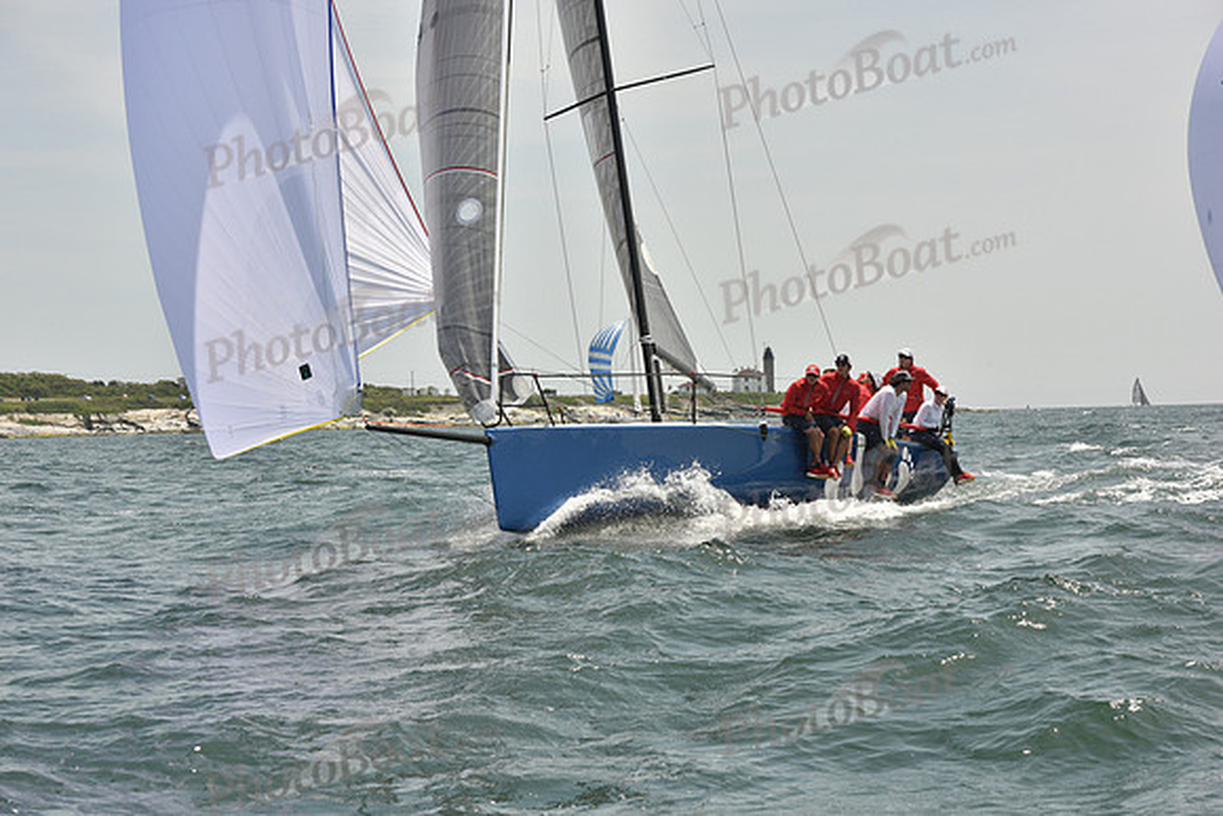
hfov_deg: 28.8
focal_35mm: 70
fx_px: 2379
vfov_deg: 19.5
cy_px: 408
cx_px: 612
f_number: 9
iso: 400
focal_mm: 70
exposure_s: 1/1600
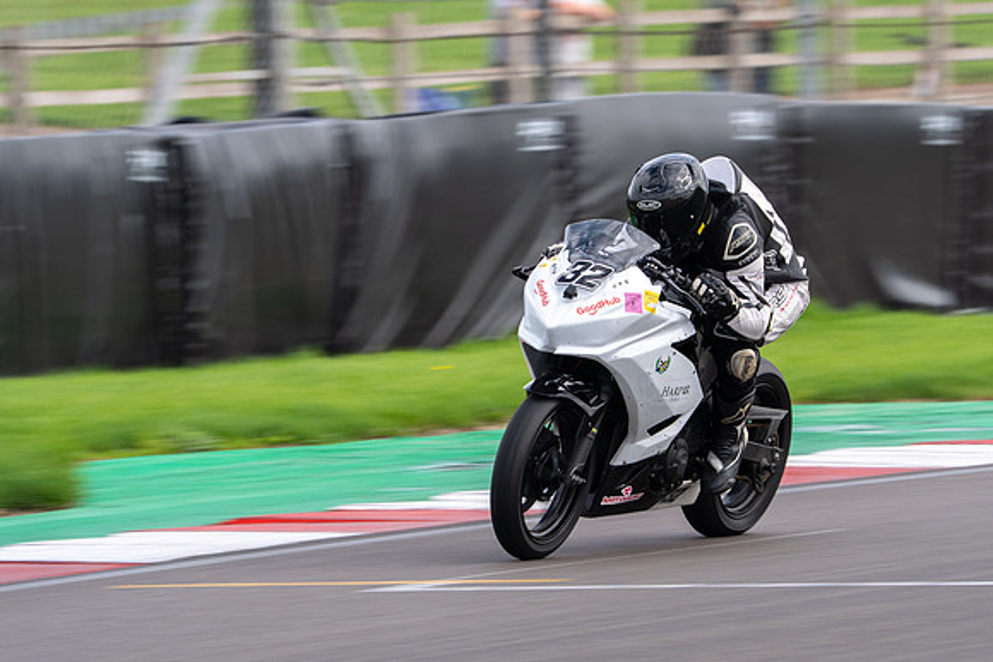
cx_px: 548
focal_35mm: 478
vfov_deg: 2.9
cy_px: 395
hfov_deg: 4.3
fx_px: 13175
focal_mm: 400
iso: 320
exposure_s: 1/200
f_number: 13
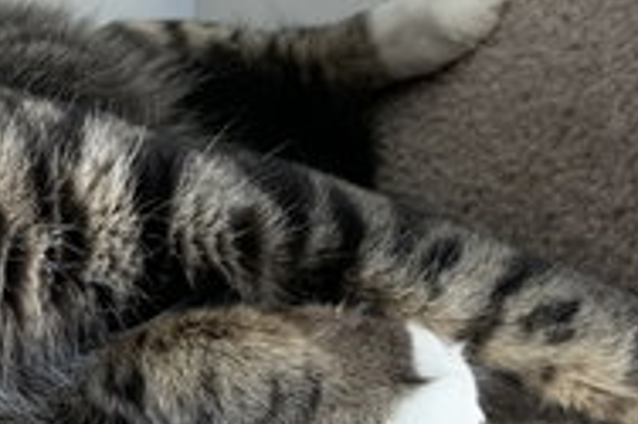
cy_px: 165
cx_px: -61
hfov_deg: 26.0
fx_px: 1275
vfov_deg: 18.9
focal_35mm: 72
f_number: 1.8
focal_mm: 4.25
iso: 64
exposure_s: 1/121
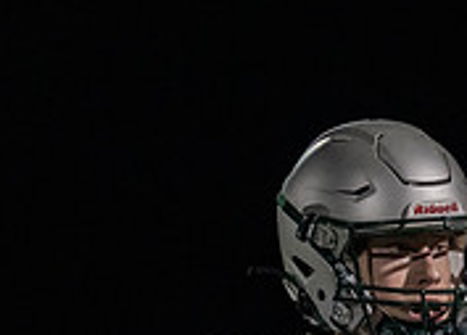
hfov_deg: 2.2
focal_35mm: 931
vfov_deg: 1.6
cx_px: 327
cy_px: 610
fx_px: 12367
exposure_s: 1/1000
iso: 3200
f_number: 2.8
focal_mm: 200
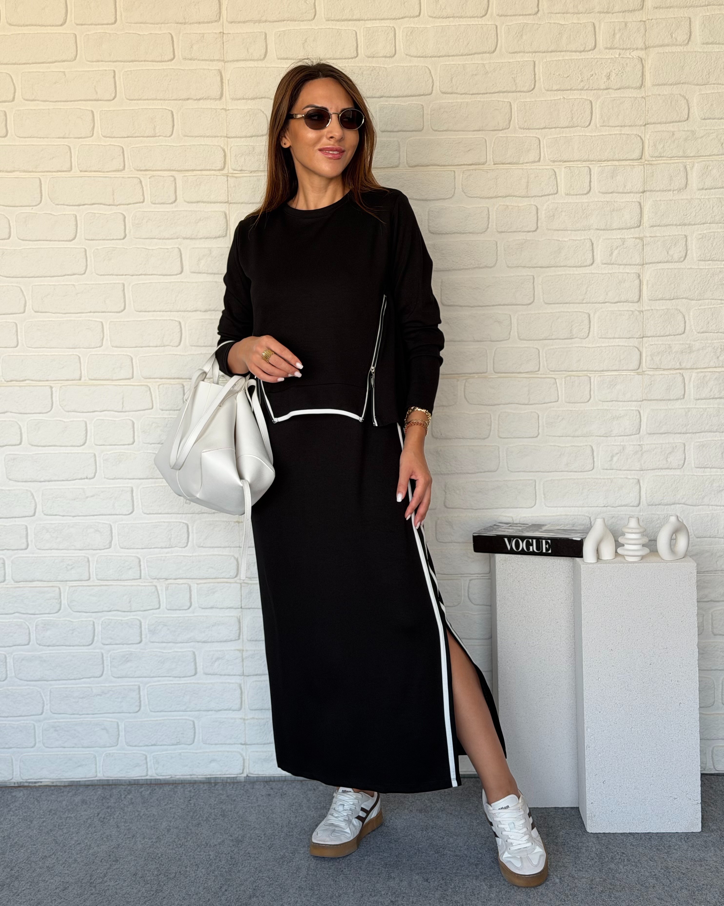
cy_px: 469
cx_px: 361
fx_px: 1366
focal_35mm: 51
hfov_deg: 29.7
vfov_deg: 36.7
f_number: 1.78
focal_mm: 6.76
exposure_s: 1/187
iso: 50
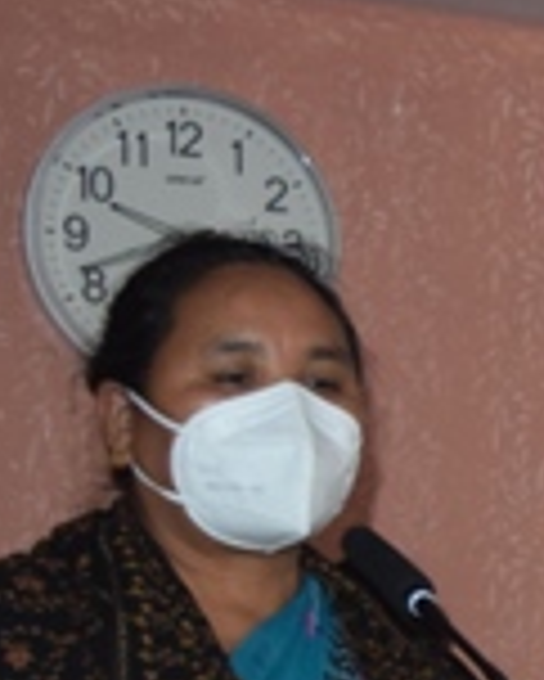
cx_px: 1340
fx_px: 2995
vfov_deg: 12.6
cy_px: 808
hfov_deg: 9.2
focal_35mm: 149
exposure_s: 1/80
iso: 800
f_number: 4.5
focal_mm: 25
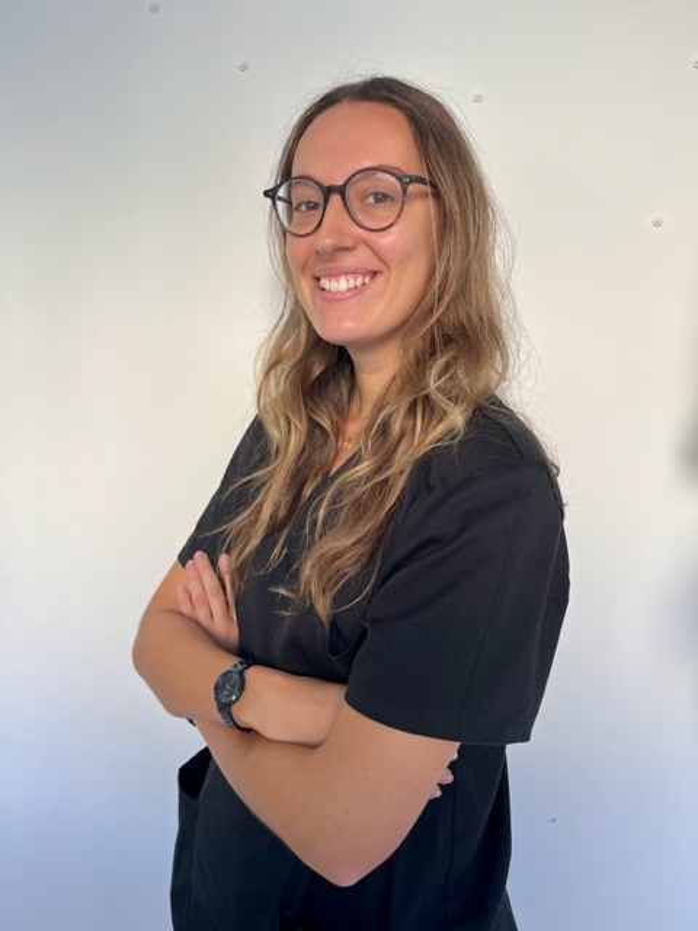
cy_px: 466
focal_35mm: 26
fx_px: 699
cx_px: 349
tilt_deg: -7.6
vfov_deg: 67.3
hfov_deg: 53.1
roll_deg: -0.7
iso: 64
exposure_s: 1/100
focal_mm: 5.1
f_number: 1.6
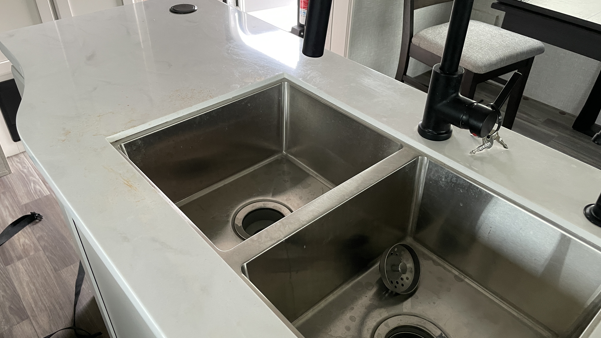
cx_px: 294
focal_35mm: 29
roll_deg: +1.6
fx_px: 462
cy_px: 166
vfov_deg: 40.2
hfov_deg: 66.1
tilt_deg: -35.1
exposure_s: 1/60
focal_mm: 4.2
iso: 200
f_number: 1.6
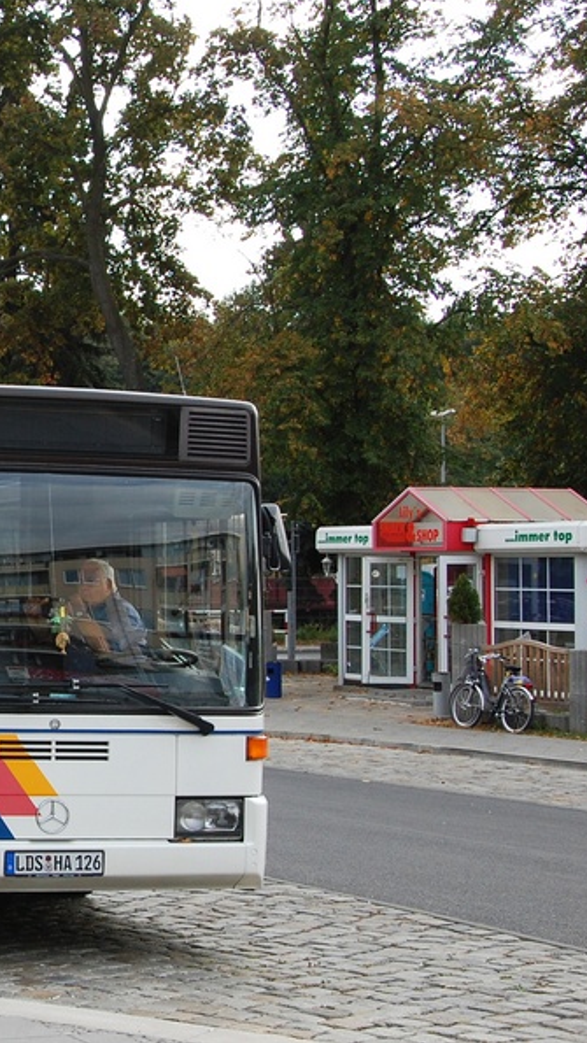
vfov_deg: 27.9
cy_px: 521
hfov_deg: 15.2
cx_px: -172
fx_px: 2102
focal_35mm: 76
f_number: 9
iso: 400
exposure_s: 1/160
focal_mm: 32
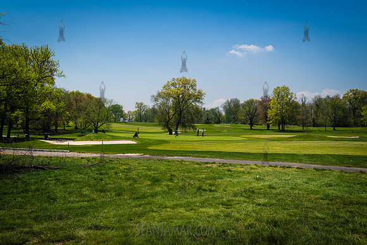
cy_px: 123
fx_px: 362
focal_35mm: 36
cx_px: 182
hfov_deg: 53.7
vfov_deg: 37.3
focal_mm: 35
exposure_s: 1/800
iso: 200
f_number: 7.1
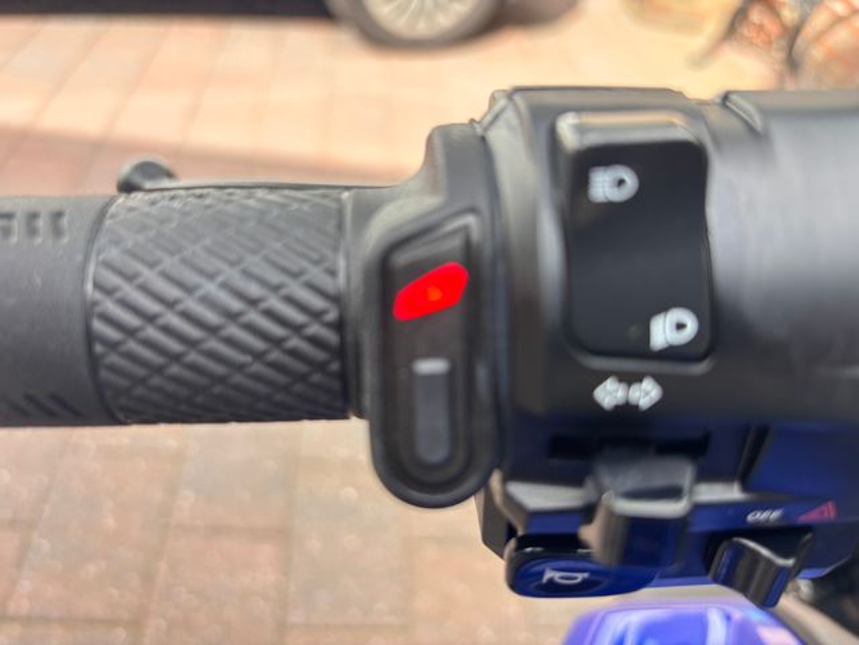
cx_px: 430
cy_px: 322
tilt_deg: -41.7
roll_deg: -13.2
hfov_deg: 67.3
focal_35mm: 26
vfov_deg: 53.1
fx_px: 645
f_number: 1.6
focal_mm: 5.96
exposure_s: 1/182
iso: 50
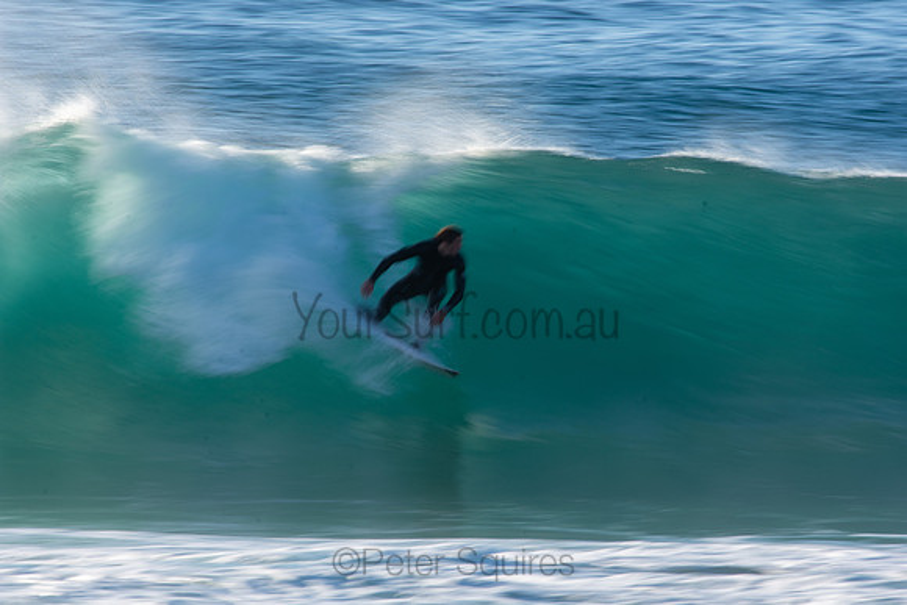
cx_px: 454
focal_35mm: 750
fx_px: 18899
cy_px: 302
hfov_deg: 2.7
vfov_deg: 1.8
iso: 100
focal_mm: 500
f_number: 20
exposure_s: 1/25
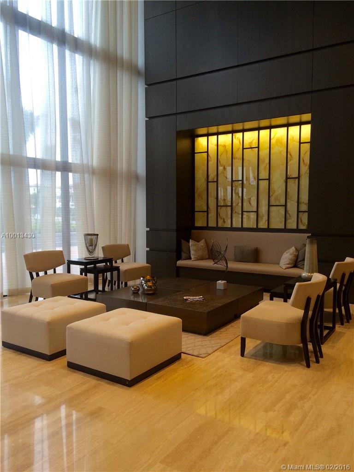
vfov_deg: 61.7
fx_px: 395
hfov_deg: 48.2
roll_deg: +0.8
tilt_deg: -4.9
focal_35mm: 29
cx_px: 177
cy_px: 236
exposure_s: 1/120
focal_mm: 4.15
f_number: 2.2
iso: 64
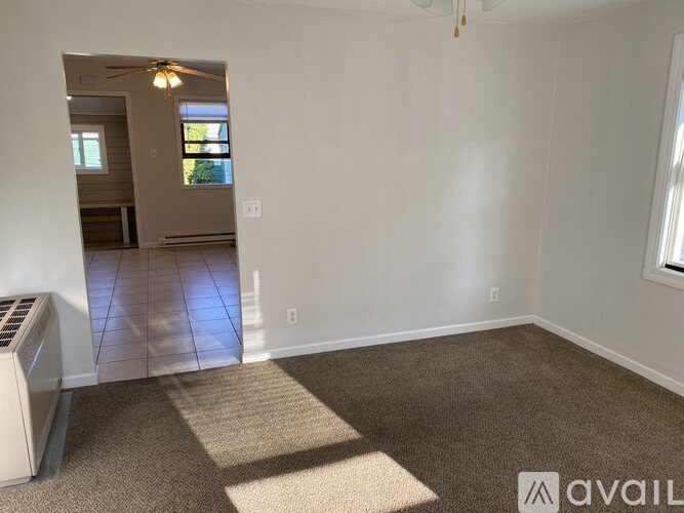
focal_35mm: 26
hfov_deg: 67.3
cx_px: 342
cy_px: 256
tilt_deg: -12.8
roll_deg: -0.2
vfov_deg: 53.0
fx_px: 514
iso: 50
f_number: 1.8
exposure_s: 1/122
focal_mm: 4.25
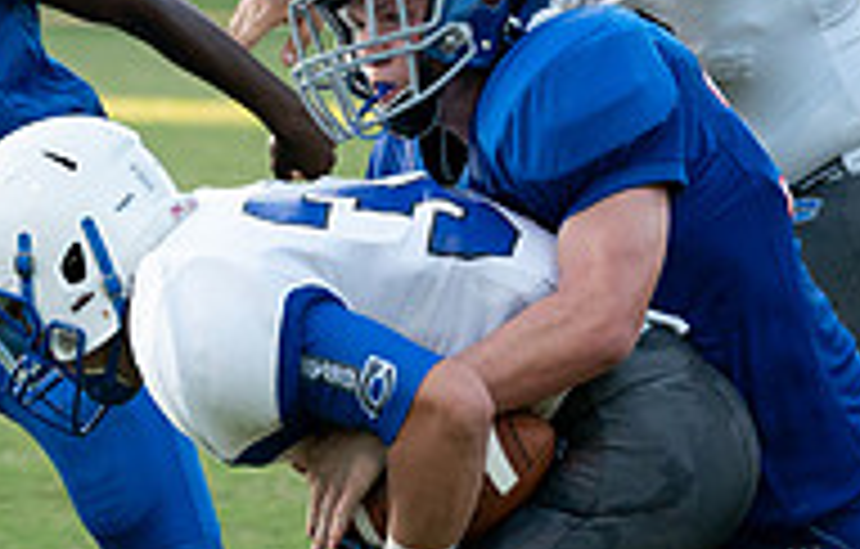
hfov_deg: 3.8
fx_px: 12995
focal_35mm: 551
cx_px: 695
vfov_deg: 2.4
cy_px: 395
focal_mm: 148
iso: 2500
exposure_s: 1/1000
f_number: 5.6
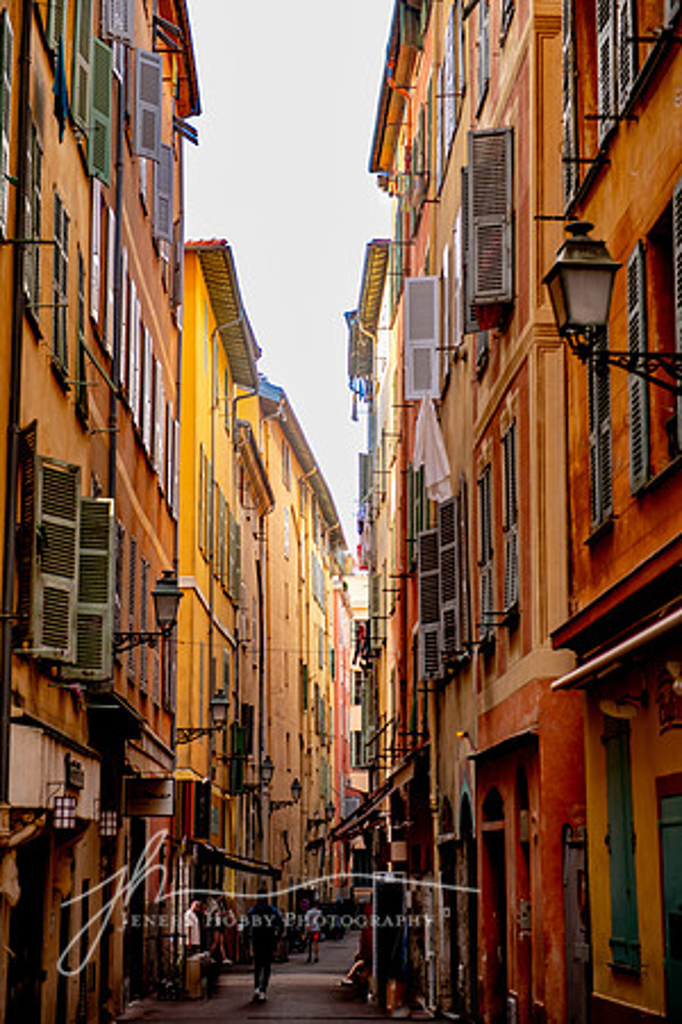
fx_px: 1989
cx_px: 341
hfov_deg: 19.5
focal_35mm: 70
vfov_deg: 28.8
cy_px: 512
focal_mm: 70
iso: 100
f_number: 4.5
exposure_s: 1/80
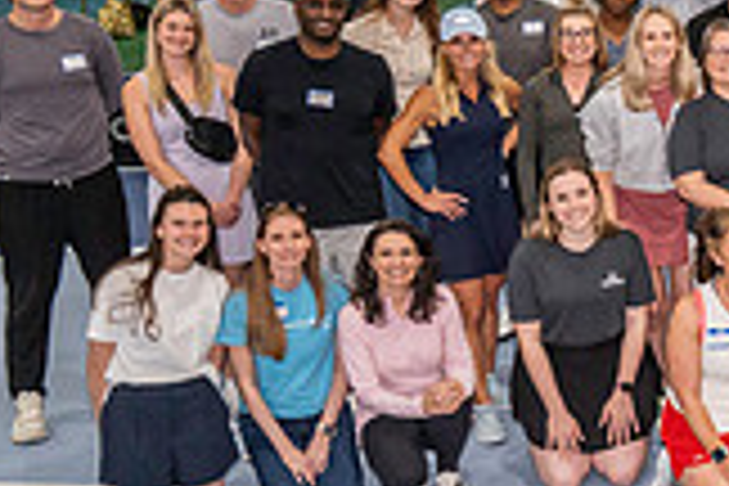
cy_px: 207
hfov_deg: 19.7
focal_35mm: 86
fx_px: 1741
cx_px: 1170
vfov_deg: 15.9
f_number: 6.3
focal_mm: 24
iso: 3200
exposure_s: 1/160
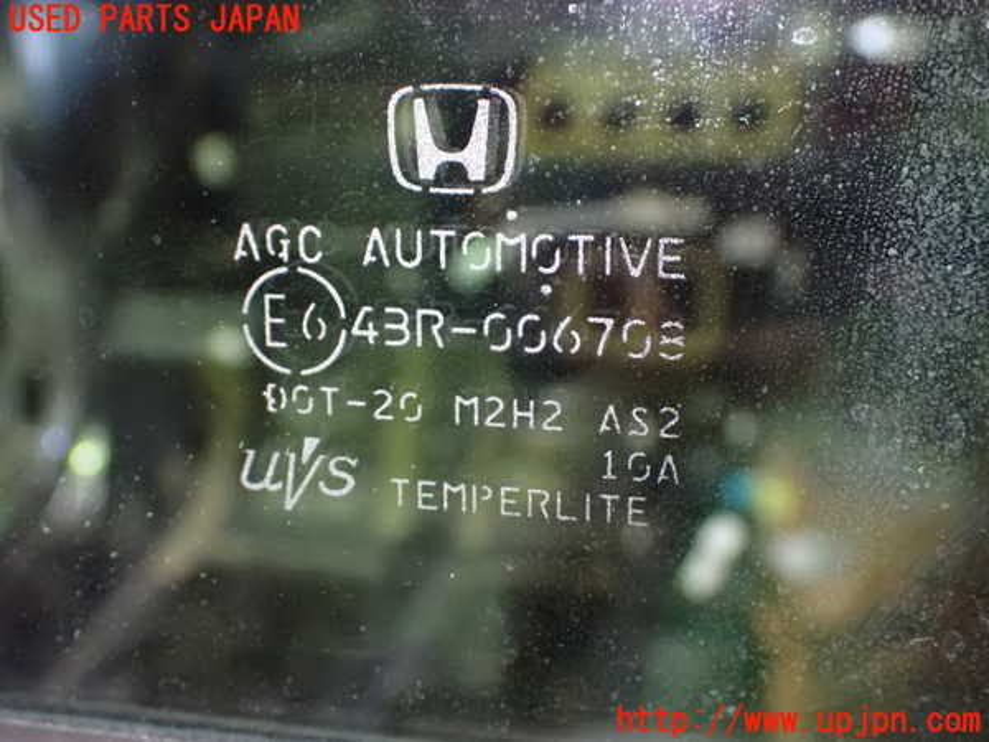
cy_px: 371
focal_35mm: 50
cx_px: 494
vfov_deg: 29.1
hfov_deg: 38.2
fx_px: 1429
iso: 1600
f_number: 3.2
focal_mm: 9.01
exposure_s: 1/30
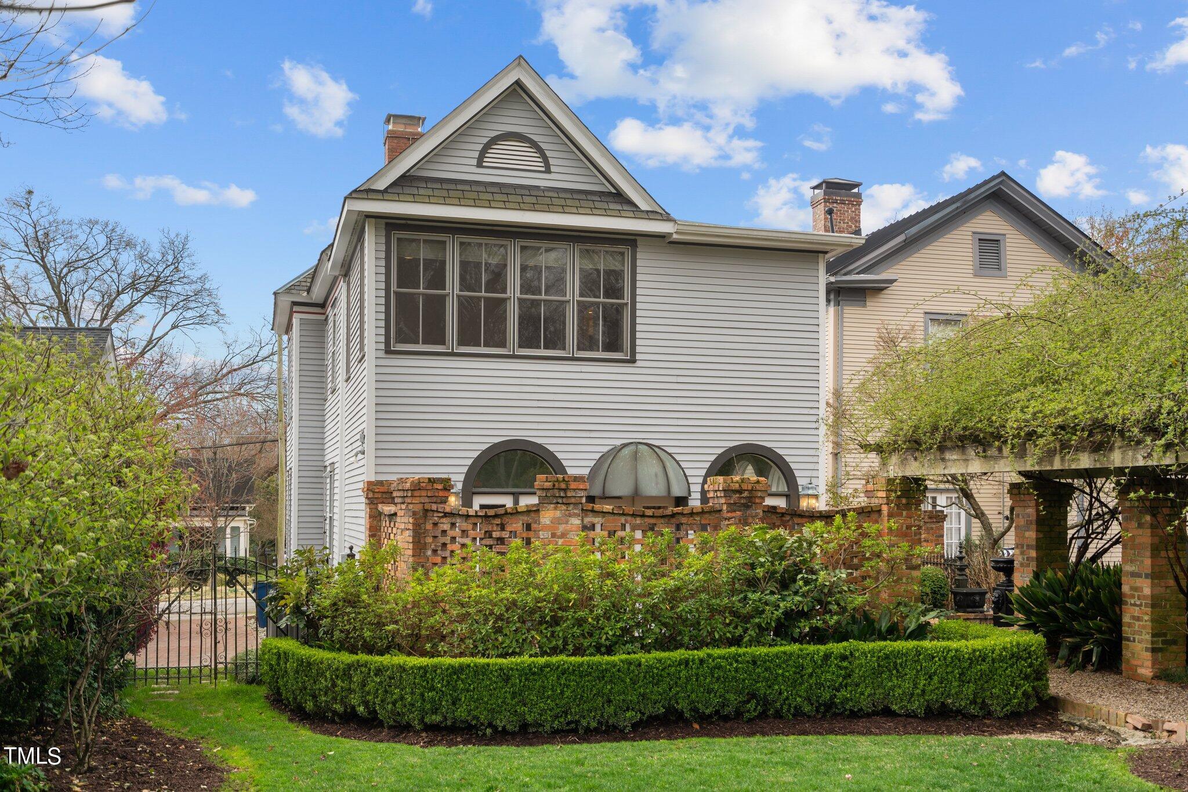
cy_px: 396
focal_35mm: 35
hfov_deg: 54.4
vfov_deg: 37.8
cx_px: 594
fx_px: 1155
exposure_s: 1/60
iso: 100
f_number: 4
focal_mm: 35
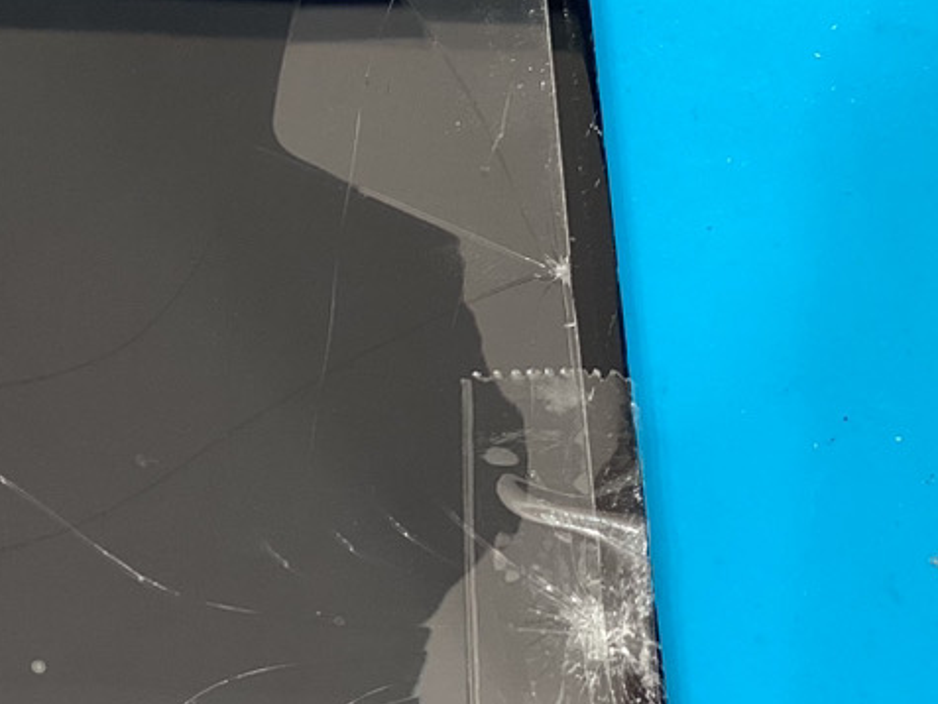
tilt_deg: -65.1
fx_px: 2114
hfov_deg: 24.7
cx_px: 206
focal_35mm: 78
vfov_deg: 18.4
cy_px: 710
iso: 80
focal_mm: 3.3
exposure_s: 1/50
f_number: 2.4
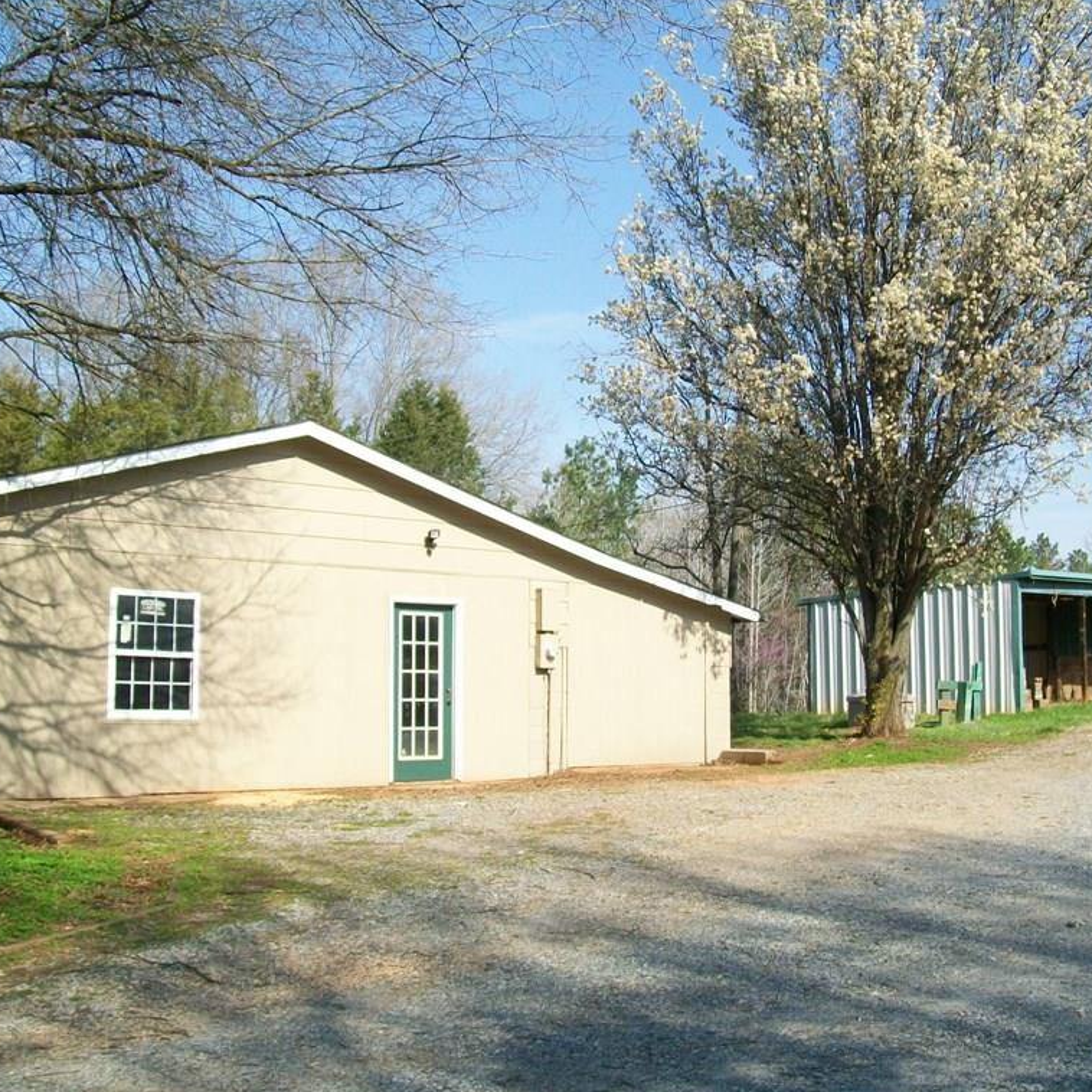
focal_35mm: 43
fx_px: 1535
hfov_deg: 39.2
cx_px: 530
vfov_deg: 39.2
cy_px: 550
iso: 64
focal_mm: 6
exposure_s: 1/640
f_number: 2.7
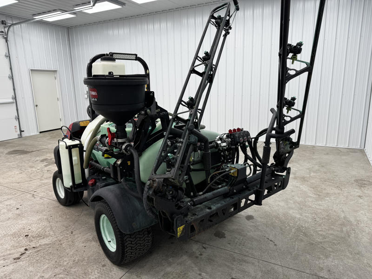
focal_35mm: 24
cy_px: 140
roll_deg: +0.7
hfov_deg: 71.6
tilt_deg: -13.2
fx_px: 258
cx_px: 186
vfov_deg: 56.8
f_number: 1.78
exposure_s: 1/120
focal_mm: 6.76
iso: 80
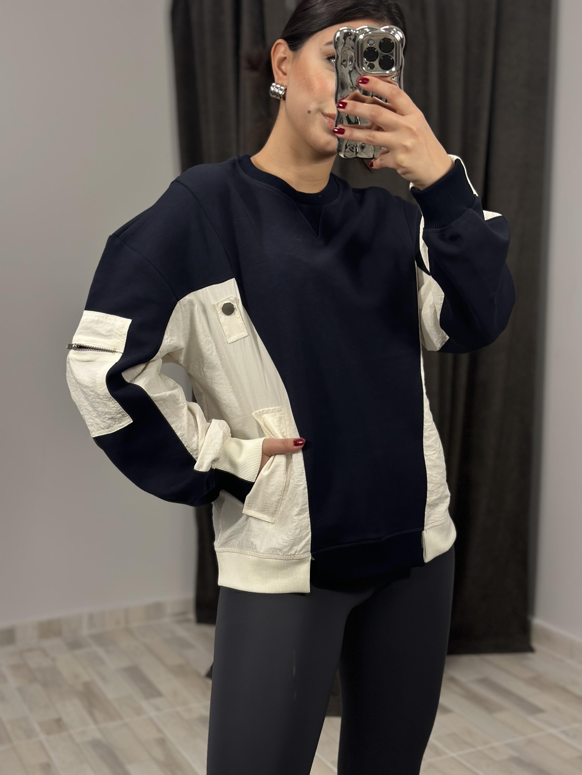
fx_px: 1076
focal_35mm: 48
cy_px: 388
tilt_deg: -29.3
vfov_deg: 39.7
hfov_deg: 30.3
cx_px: 291
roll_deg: +3.5
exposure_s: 1/100
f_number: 1.78
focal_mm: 6.86
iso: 160
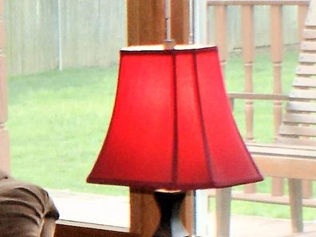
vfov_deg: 7.8
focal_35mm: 189
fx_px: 1725
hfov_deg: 10.1
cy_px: 233
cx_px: -192
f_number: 5.6
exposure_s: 1/60
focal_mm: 18
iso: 400
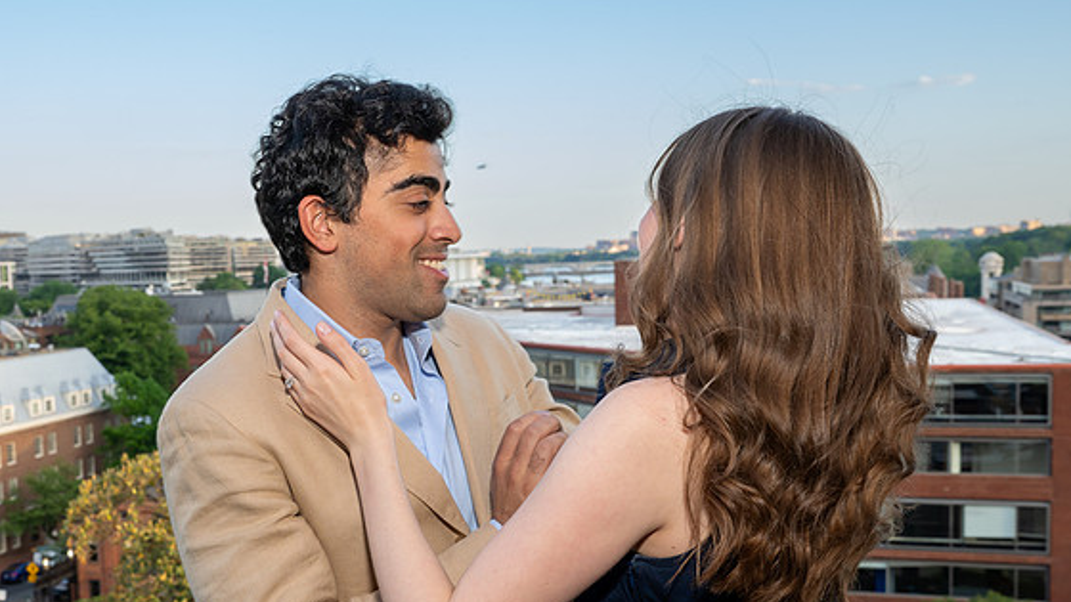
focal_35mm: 44
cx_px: 383
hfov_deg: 45.9
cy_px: 360
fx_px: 1250
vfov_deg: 27.1
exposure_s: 1/250
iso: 500
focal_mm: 31.5
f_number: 7.1
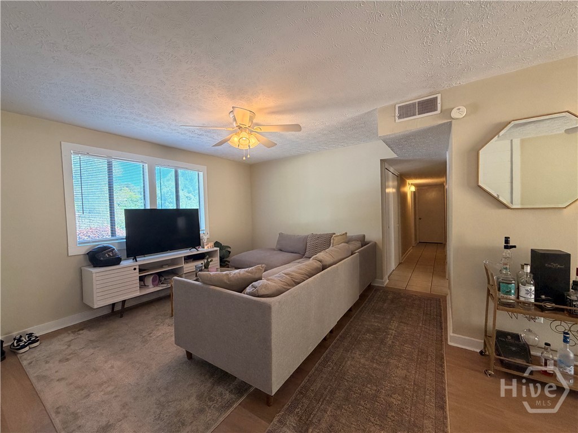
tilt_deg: -2.7
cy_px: 216
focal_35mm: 14
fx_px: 234
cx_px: 289
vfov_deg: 85.7
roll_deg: +1.4
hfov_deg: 102.1
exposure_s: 1/60
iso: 200
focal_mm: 2.22
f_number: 2.2
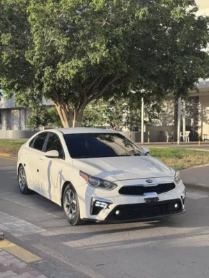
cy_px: 139
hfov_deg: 30.3
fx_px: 386
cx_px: 104
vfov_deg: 39.7
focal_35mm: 48
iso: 64
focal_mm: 6.76
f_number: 1.78
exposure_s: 1/1238
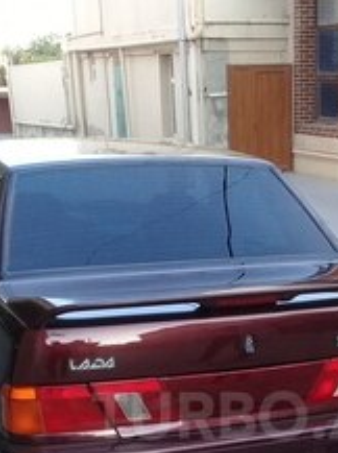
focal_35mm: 71
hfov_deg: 20.5
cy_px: 415
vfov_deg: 26.4
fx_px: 927
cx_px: 252
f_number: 2.2
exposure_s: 1/60
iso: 80
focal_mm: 3.3
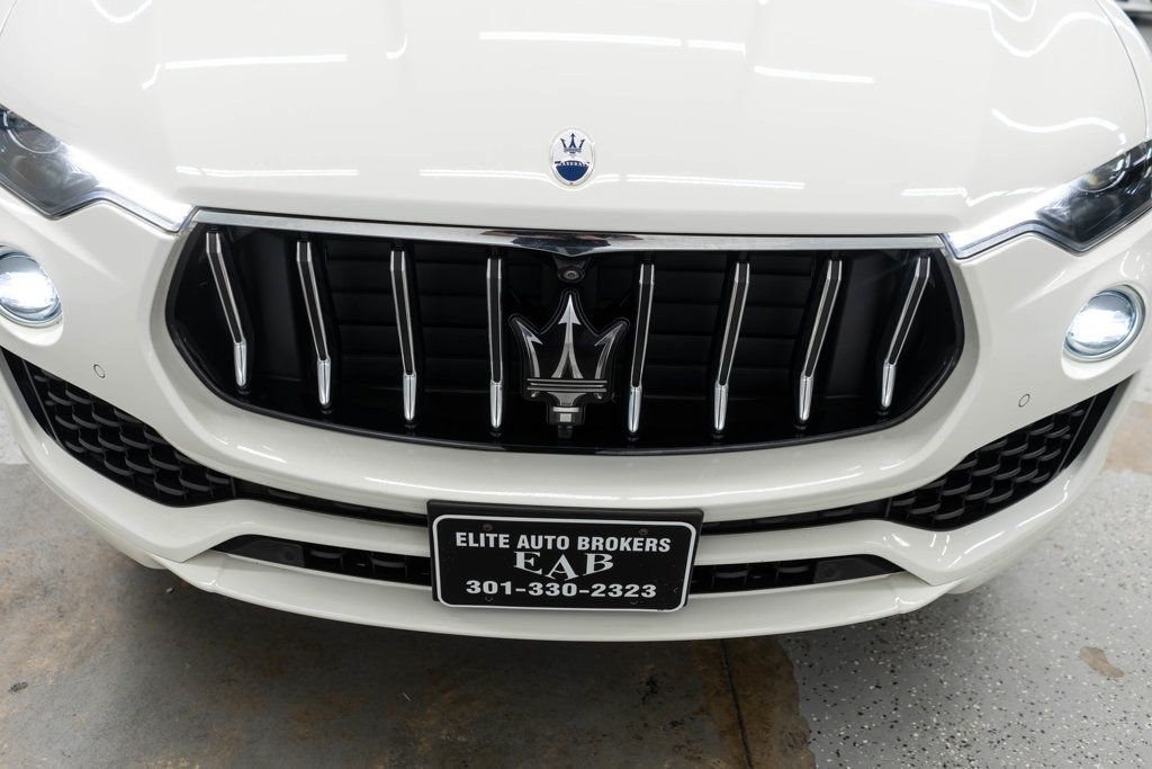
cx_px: 576
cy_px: 384
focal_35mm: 28
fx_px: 896
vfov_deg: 46.4
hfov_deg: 65.5
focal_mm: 28
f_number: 3.2
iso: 200
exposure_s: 1/50
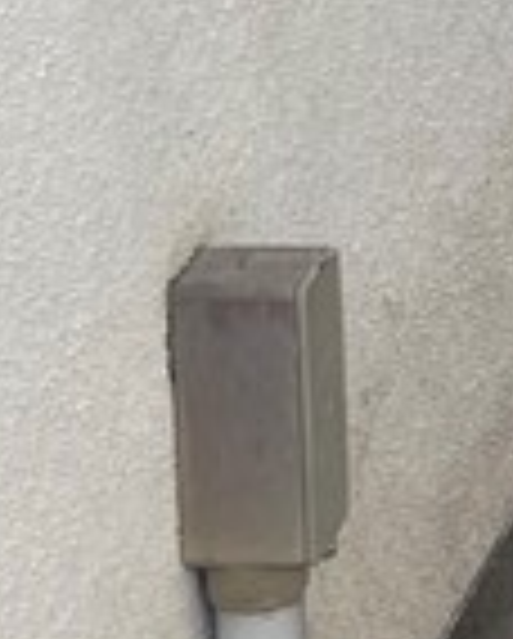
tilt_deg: -9.0
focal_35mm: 183
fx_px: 3466
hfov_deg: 7.7
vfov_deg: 9.8
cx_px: 1372
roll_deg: +0.2
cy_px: -662
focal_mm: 4.2
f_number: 1.6
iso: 32
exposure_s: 1/131
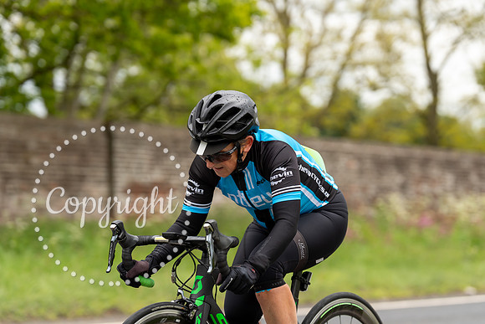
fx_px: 1644
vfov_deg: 11.2
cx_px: 242
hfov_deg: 16.8
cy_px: 162
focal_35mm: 122
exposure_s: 1/1000
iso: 400
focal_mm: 122
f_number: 3.5
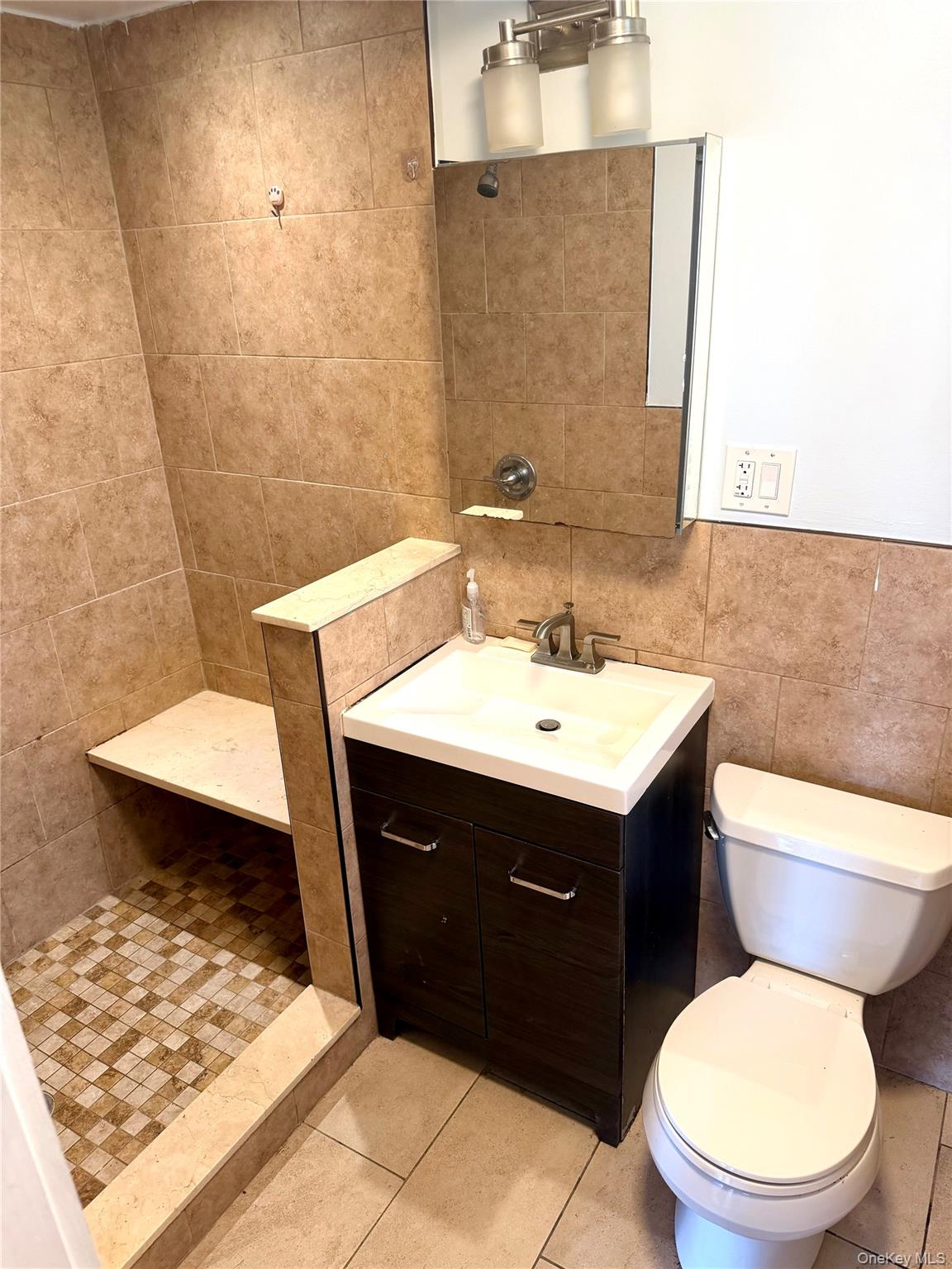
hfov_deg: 56.8
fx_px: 880
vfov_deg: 71.6
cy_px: 634
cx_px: 476
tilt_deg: -22.6
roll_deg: +3.1
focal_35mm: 24
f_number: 1.78
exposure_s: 1/60
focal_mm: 6.76
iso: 160
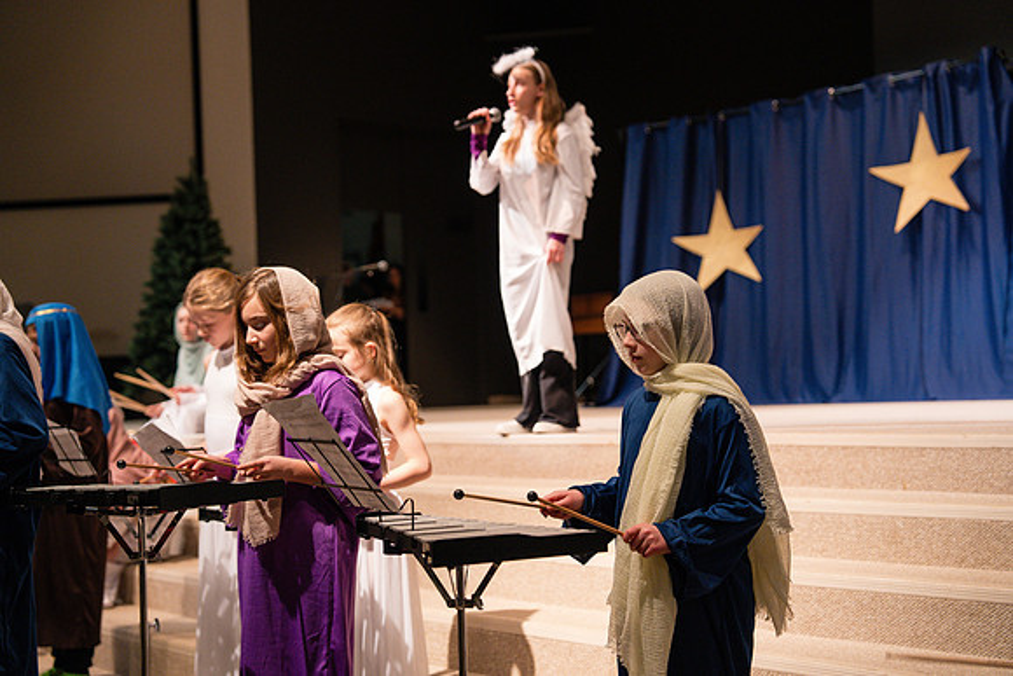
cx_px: 506
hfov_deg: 36.2
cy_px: 338
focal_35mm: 55
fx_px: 1548
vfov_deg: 24.6
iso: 2000
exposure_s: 1/250
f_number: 2.8
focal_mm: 55
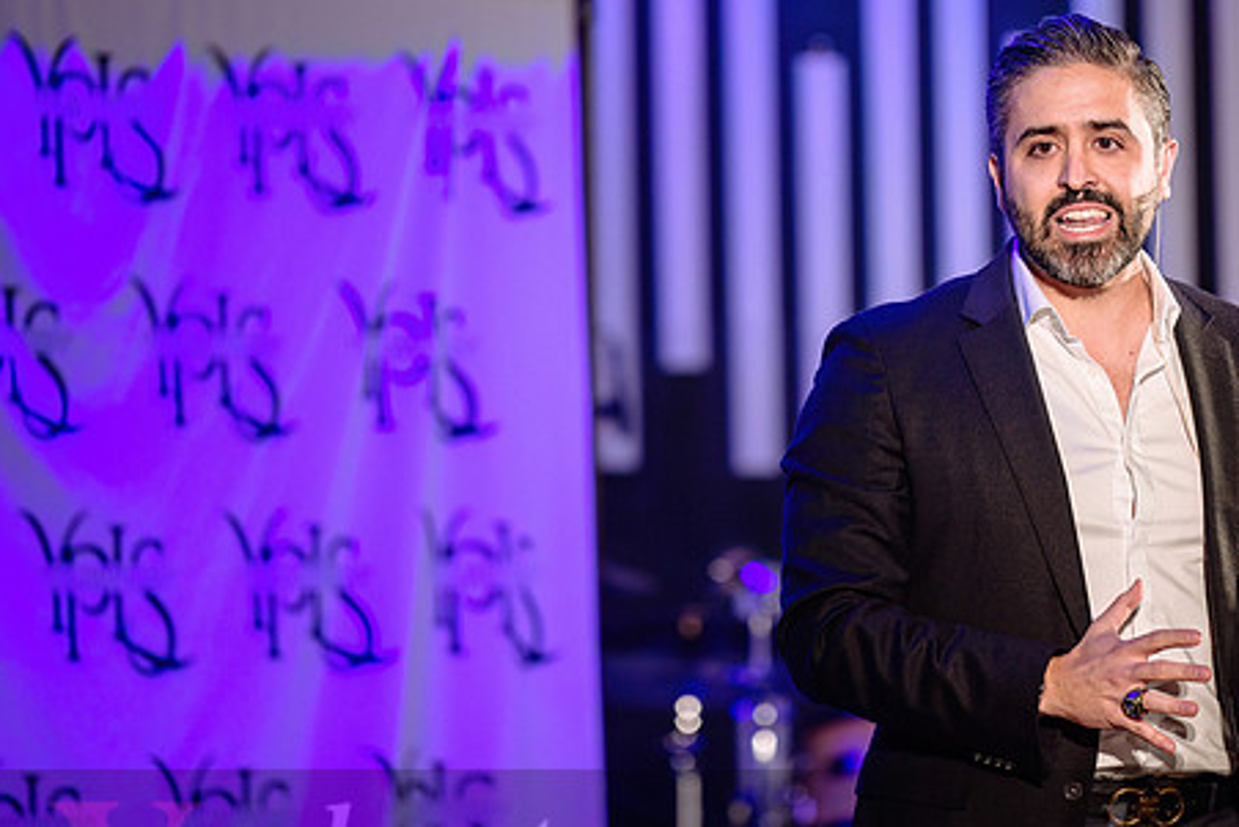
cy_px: 389
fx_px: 10465
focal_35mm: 304
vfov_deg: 4.5
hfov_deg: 6.8
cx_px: 695
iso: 1600
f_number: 2.8
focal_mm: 200
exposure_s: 1/250
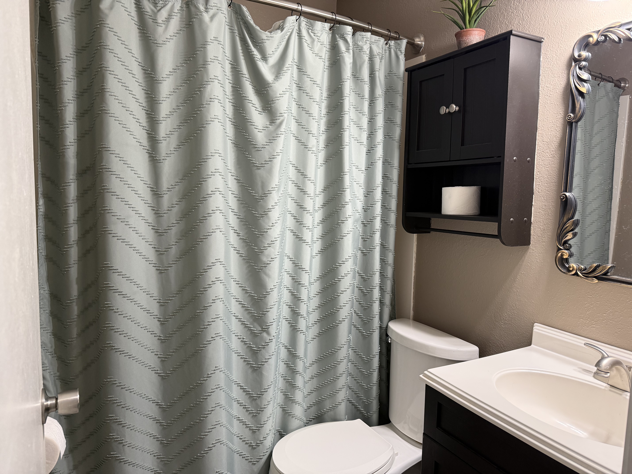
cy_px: 237
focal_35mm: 24
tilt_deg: -5.5
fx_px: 438
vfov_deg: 56.8
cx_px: 316
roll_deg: -2.0
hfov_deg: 71.6
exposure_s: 1/60
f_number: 1.78
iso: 200
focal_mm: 6.76
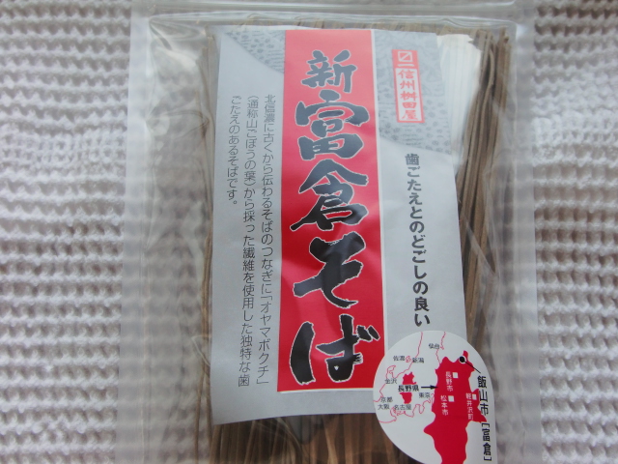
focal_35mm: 46
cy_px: 232
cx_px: 309
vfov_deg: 31.5
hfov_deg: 41.2
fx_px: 821
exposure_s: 1/80
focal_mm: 8.2
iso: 100
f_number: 3.3
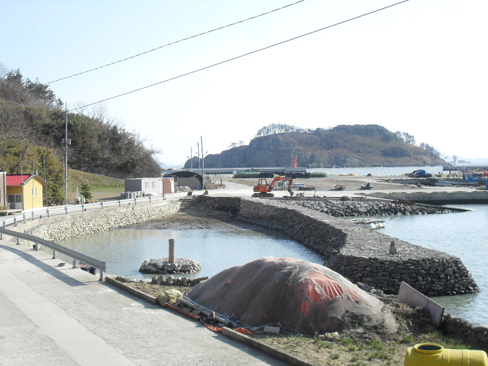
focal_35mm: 49
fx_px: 691
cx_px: 244
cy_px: 183
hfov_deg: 38.9
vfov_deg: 29.7
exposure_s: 1/500
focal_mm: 8.7
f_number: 3.9
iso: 100
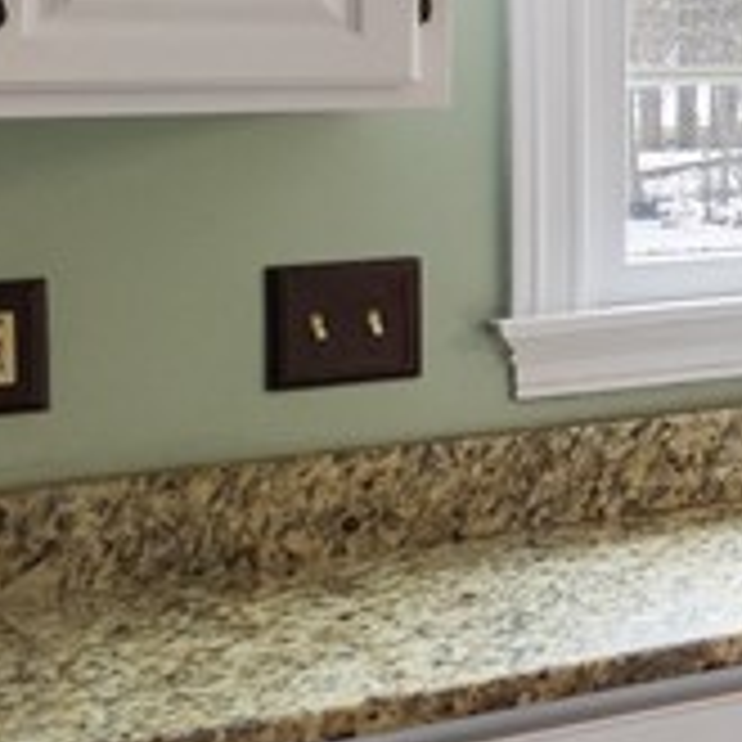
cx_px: 2262
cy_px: 184
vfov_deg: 18.2
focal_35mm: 95
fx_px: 2304
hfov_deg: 11.1
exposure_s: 1/60
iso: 3200
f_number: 8
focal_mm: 17
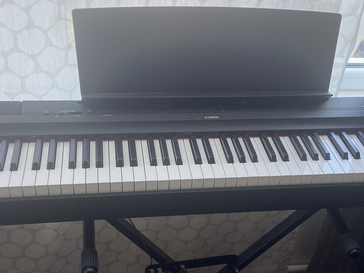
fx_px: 526
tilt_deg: -41.2
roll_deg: -7.3
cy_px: 171
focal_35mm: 50
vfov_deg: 29.0
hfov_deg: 38.1
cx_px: 205
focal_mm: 4.25
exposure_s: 1/121
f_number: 1.8
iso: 64
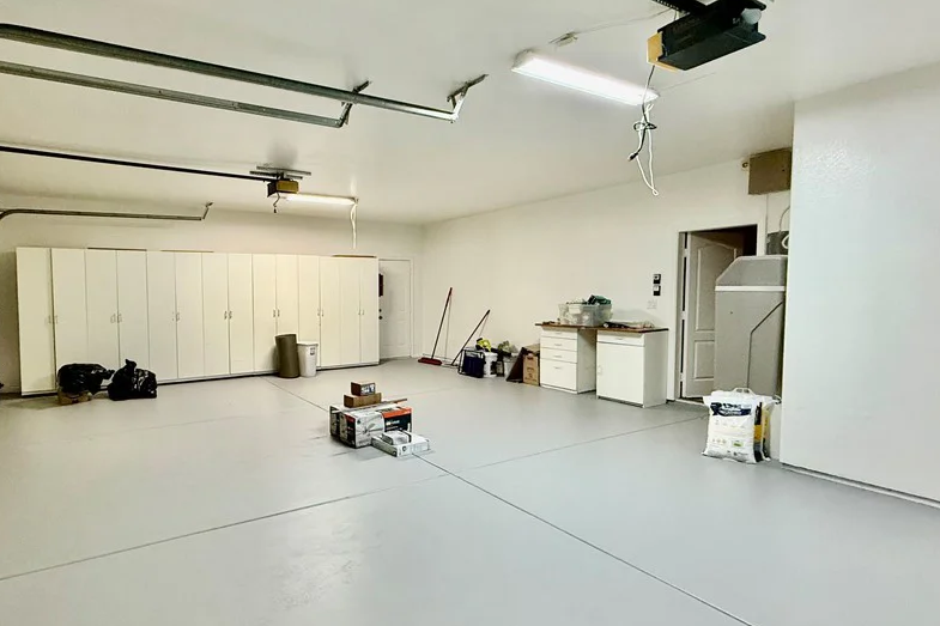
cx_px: 350
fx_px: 496
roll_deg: +0.3
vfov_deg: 64.5
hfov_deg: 85.1
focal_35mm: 19
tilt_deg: -2.8
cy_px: 315
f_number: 2.2
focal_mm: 2.22
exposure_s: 1/60
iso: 400
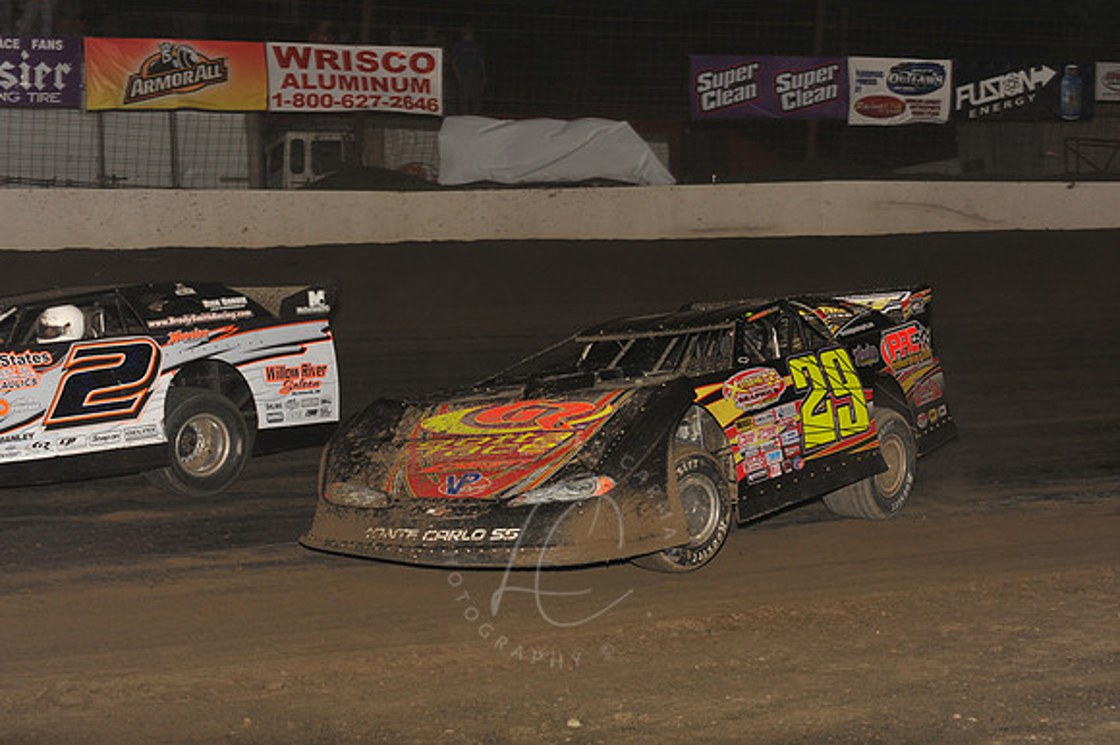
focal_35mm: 80
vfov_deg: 17.0
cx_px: 560
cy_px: 372
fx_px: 2487
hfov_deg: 25.4
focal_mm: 80
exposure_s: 1/320
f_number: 6.3
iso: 800
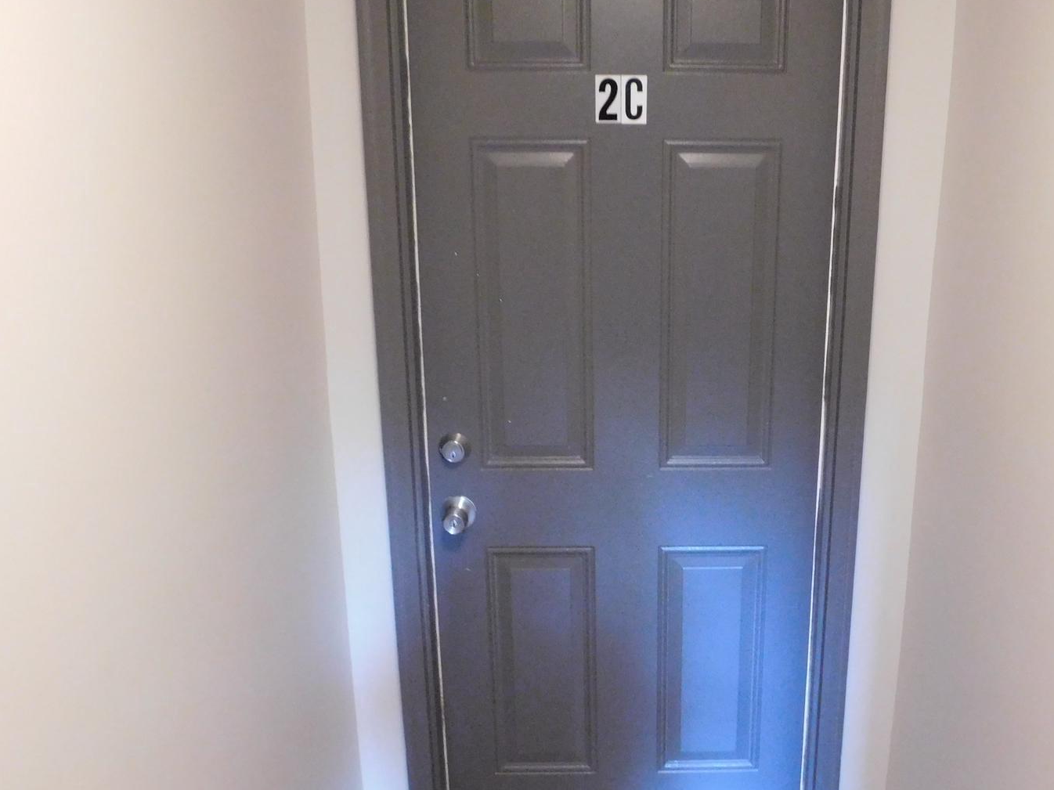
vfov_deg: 40.6
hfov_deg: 52.2
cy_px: 433
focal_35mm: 35
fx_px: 1066
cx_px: 649
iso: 800
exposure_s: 1/5
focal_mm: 4
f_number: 3
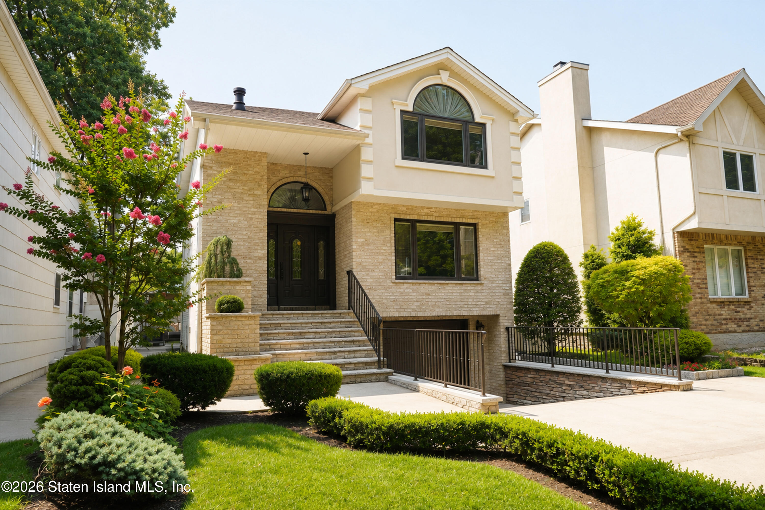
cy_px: 255
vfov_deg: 53.1
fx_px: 510
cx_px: 382
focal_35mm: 24
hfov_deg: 73.7
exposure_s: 1/100
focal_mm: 24
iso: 100
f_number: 7.1
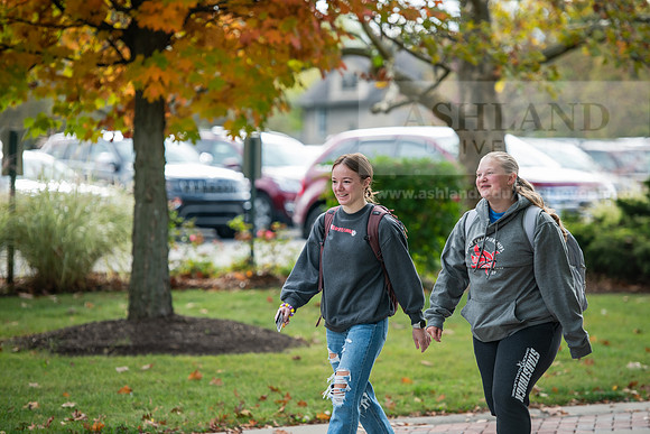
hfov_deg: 12.4
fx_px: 2980
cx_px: 325
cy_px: 217
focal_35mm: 165
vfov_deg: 8.3
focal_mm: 165
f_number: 3.2
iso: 160
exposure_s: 1/400
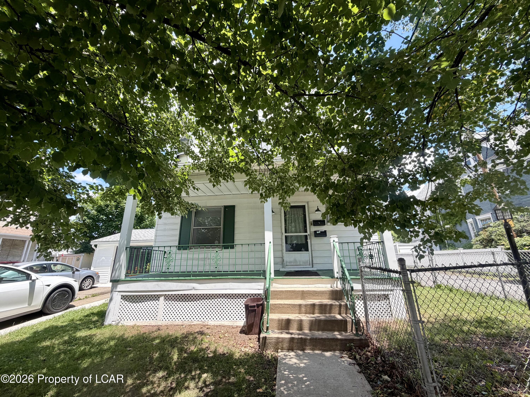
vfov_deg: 85.7
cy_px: 198
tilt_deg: +16.8
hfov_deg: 102.1
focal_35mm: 14
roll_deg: +1.1
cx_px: 265
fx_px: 214
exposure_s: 1/502
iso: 50
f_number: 2.2
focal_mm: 2.22
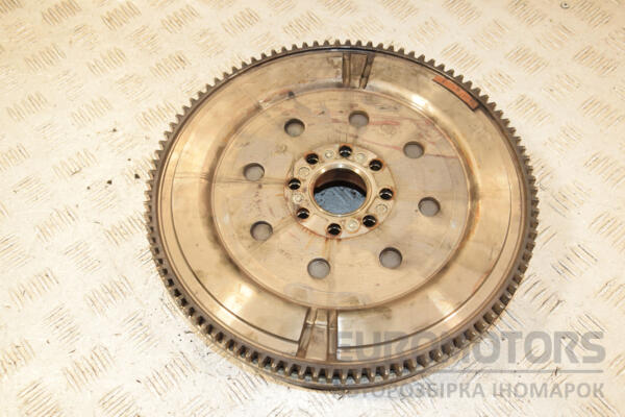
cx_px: 312
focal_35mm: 42
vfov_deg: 31.9
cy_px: 208
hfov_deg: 46.4
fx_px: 729
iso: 800
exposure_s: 1/200
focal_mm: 28
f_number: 6.3
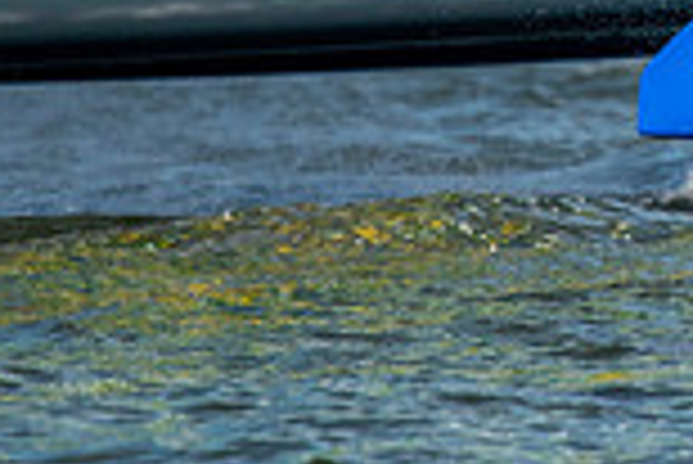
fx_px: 45819
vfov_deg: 0.6
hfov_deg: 0.9
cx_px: 954
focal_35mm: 2378
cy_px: -277
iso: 500
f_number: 5.6
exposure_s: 1/2500
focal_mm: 420
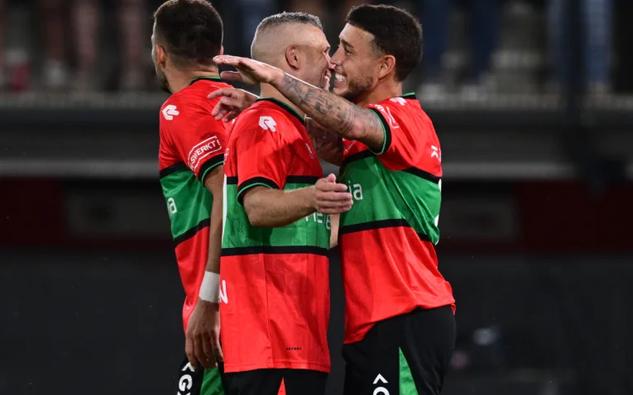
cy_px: 188
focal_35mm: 409
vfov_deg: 3.2
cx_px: 317
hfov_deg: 5.1
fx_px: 7055
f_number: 3.2
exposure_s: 1/800
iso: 1250
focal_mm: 400
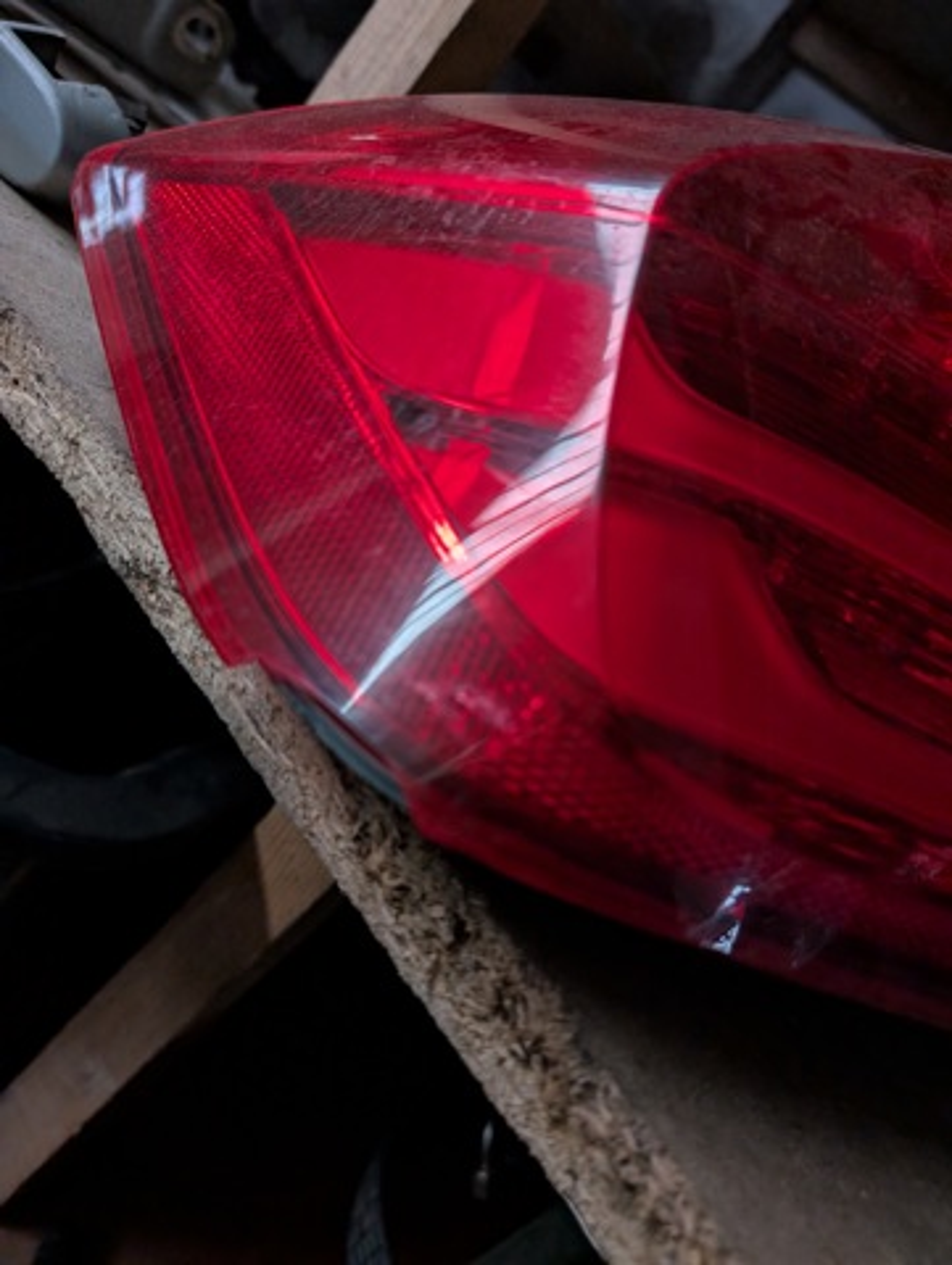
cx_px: 476
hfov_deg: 56.9
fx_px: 878
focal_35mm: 24
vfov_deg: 71.5
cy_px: 632
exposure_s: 1/66.3
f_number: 1.68
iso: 278
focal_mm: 6.9
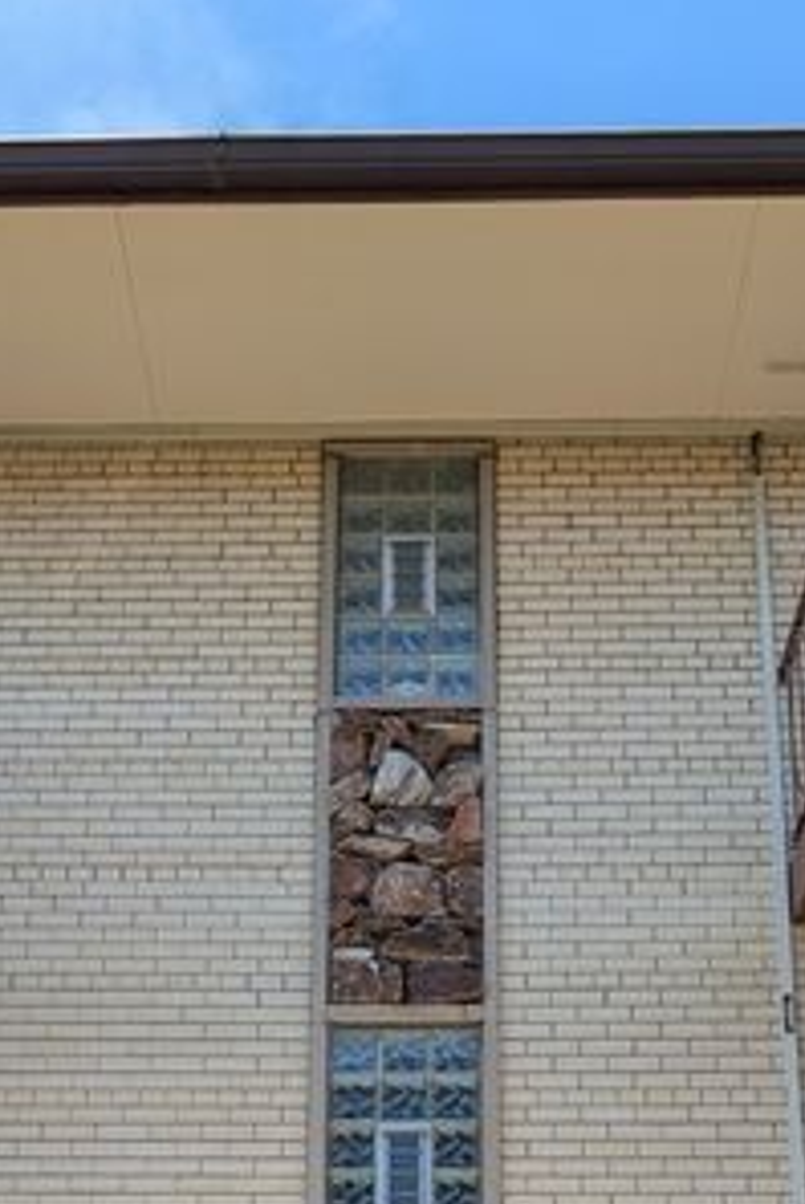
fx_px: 1874
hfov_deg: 24.2
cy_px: 1204
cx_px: 407
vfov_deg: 32.7
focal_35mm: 56
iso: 21
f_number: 1.68
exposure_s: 1/567
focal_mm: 6.9
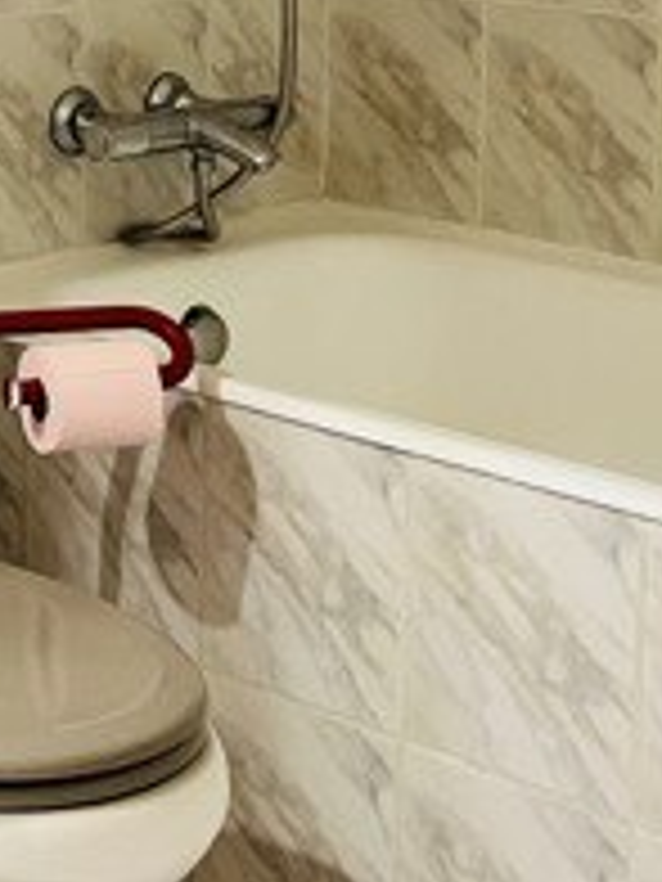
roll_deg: +0.4
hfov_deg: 13.2
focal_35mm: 106
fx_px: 2703
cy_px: -68
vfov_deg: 17.9
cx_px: -333
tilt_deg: -2.7
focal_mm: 5.1
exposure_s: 1/50
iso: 320
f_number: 1.6
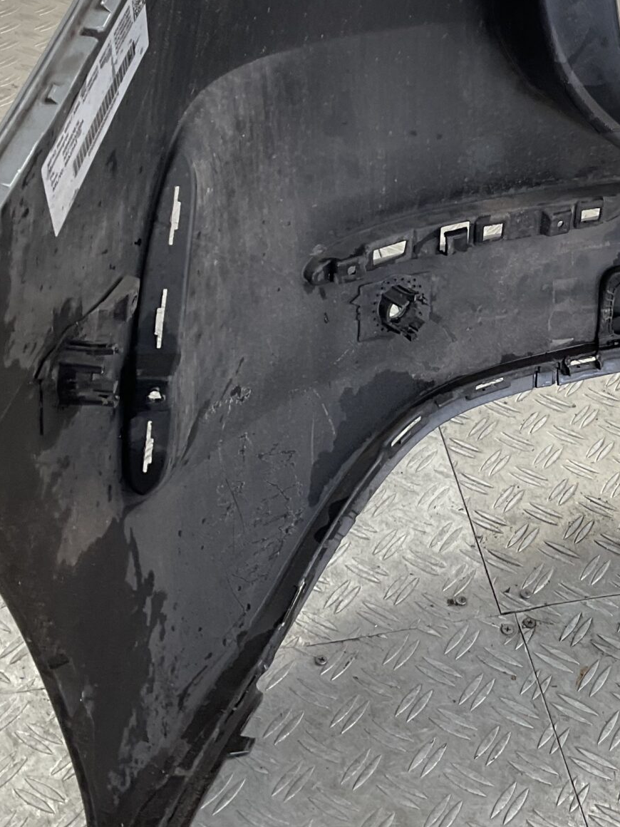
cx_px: 569
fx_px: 1528
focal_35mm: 64
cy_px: 258
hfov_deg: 22.3
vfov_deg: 30.0
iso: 20
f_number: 1.8
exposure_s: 1/120
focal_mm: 3
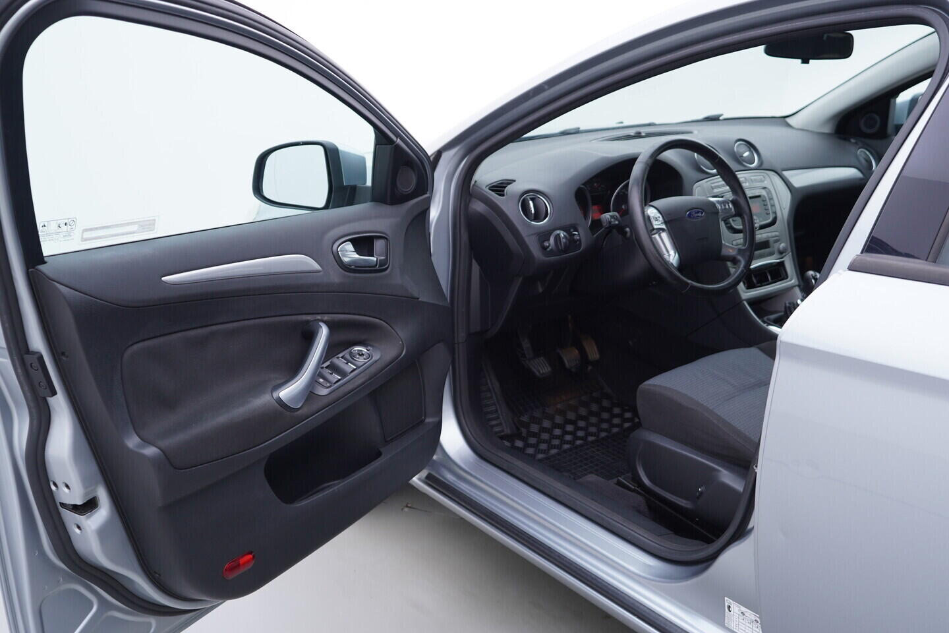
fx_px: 949
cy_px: 316
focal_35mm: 36
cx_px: 474
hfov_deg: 53.1
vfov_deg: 36.9
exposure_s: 1/50
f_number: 3.2
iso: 125
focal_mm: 24
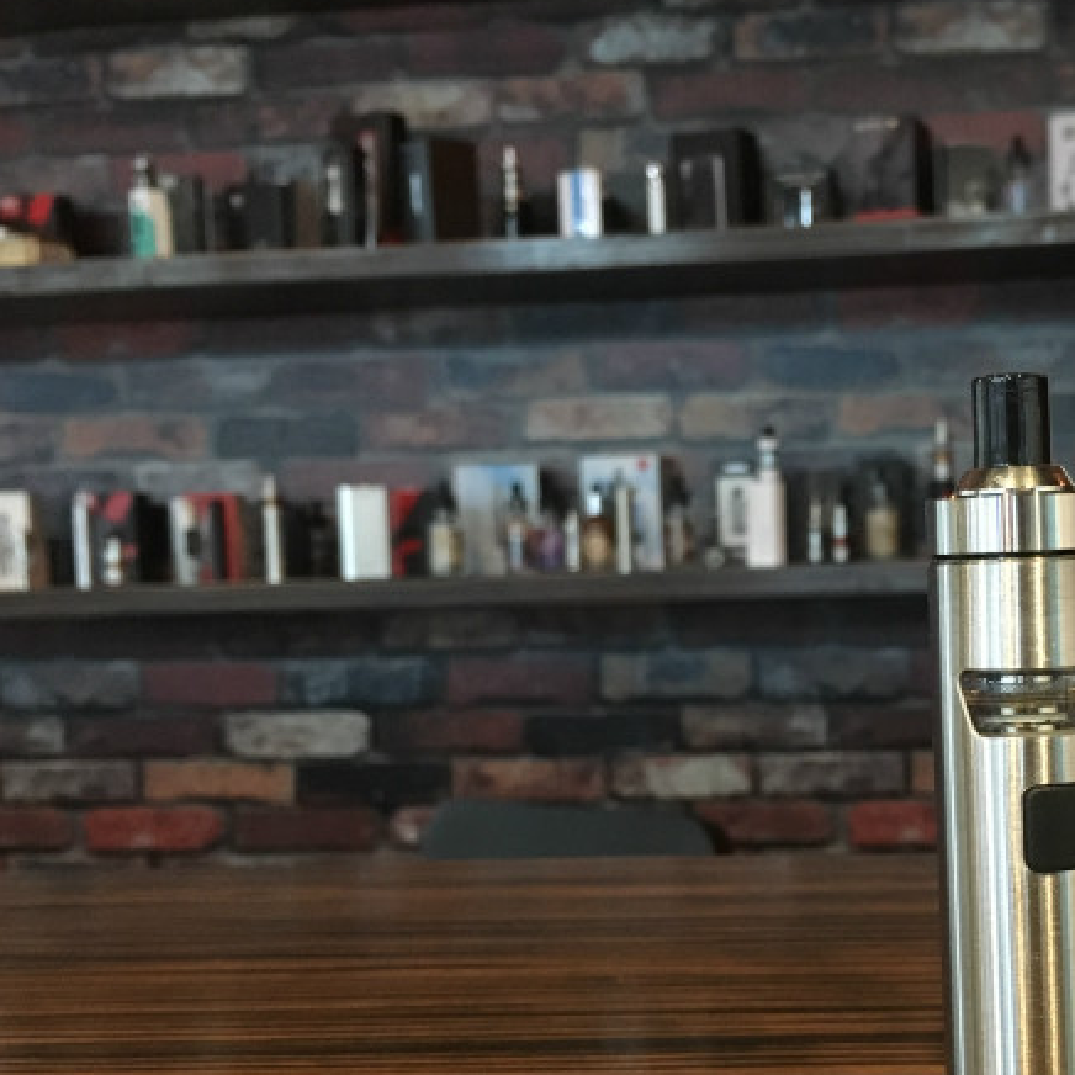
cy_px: 663
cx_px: 883
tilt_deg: -3.9
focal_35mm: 47
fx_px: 1651
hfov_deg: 34.8
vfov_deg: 35.9
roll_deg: +1.1
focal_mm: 4.15
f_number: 2.2
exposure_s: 1/17
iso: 250
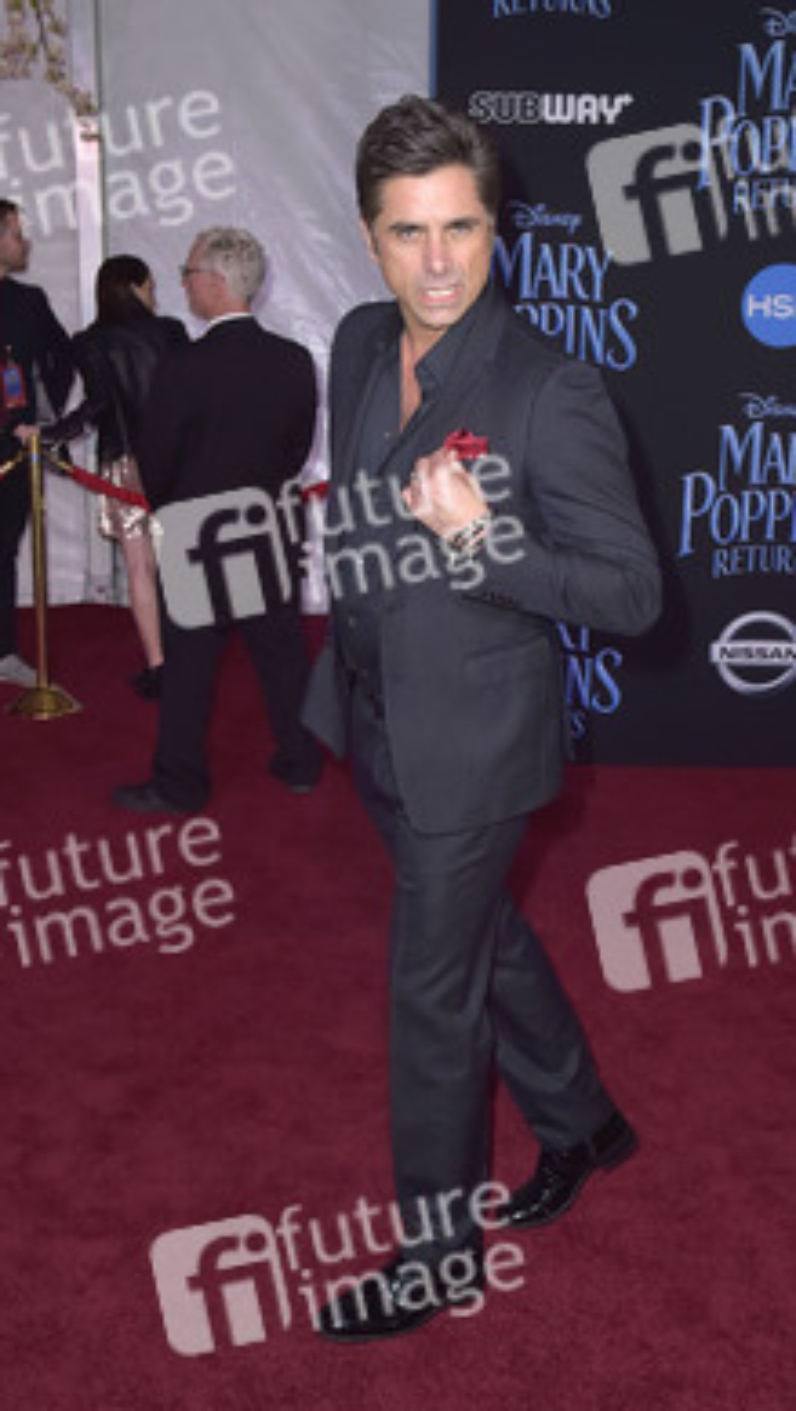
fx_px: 1534
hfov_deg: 29.1
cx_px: 445
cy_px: 724
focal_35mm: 41
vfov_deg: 49.4
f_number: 6.3
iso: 400
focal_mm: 38
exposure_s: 1/250
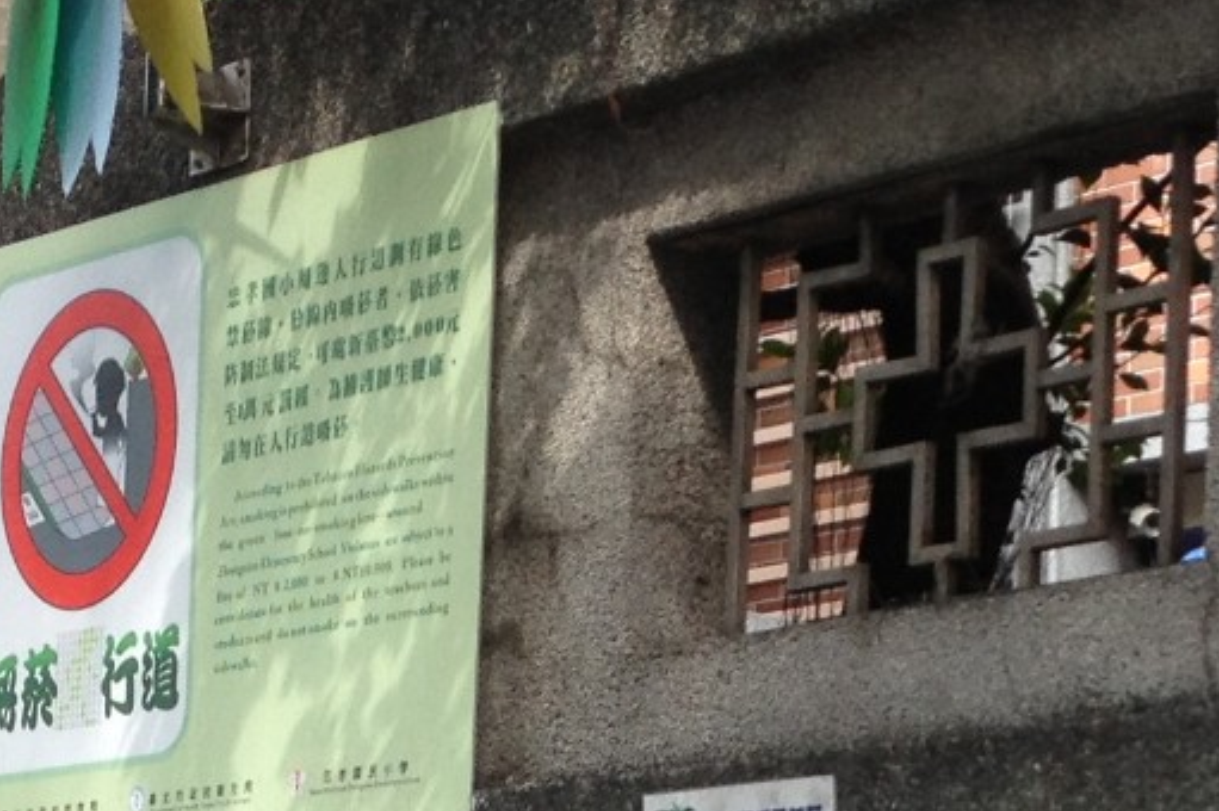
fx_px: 4940
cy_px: 1154
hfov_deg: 14.1
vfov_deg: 9.2
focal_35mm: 146
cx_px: 646
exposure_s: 1/139
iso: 50
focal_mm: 4.28
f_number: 2.4
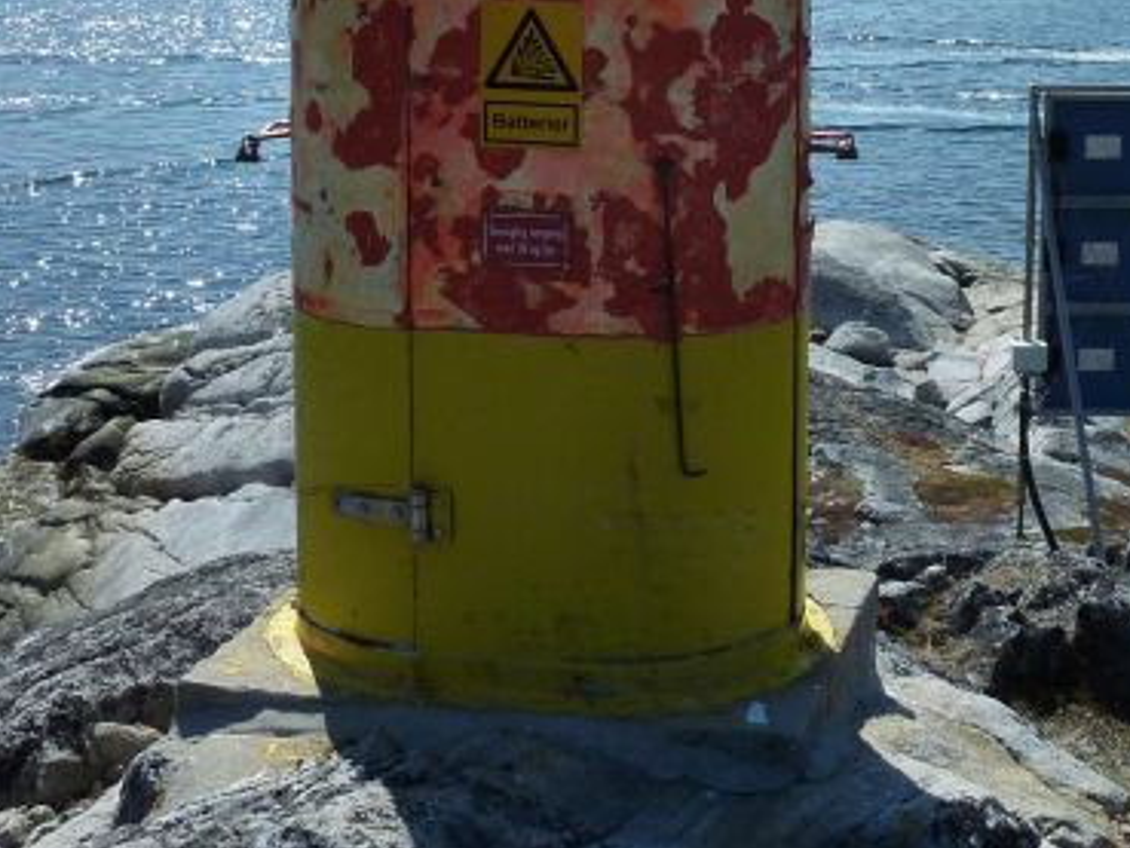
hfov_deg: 29.4
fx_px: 2123
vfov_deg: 21.9
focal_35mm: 65
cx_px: 830
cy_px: 28
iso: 125
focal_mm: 5
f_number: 5.6
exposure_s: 1/640
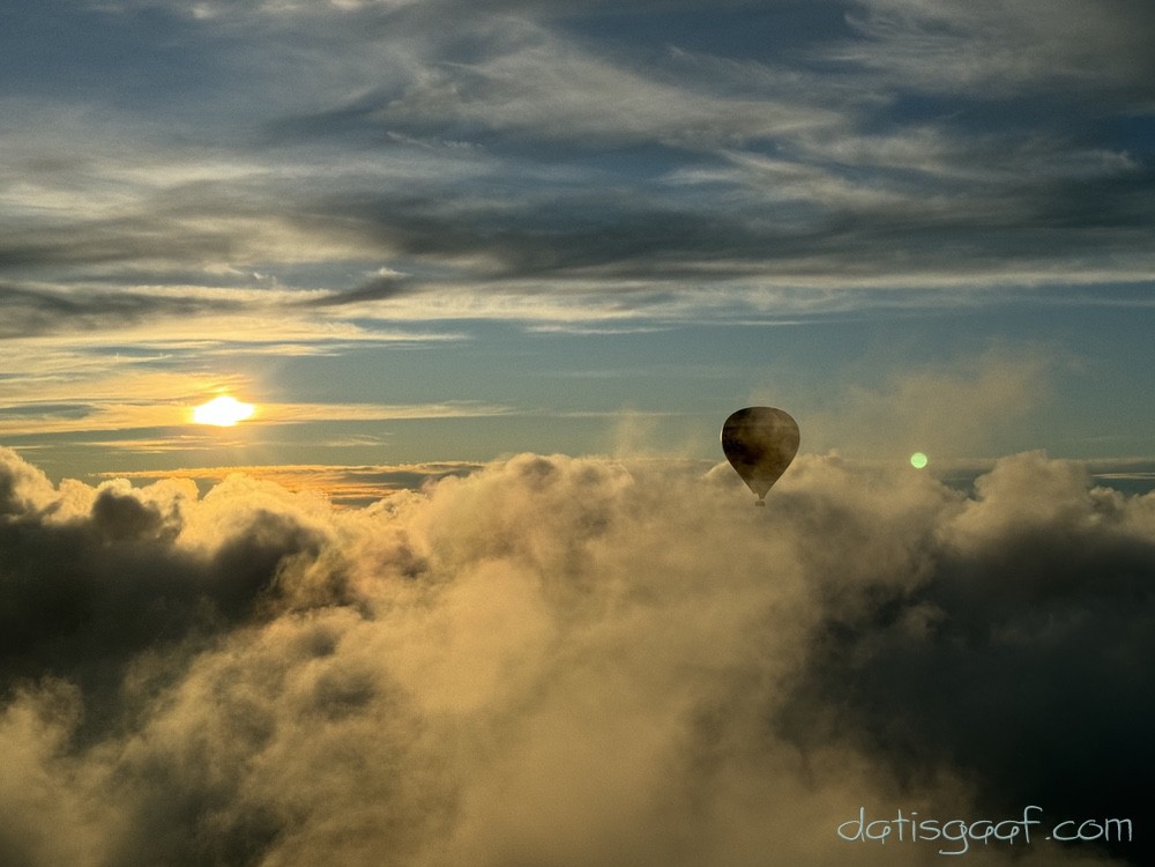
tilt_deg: +3.0
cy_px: 434
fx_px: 1602
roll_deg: -0.7
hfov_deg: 39.7
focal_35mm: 48
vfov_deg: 30.3
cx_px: 578
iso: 80
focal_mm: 6.76
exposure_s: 1/12500
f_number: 1.78
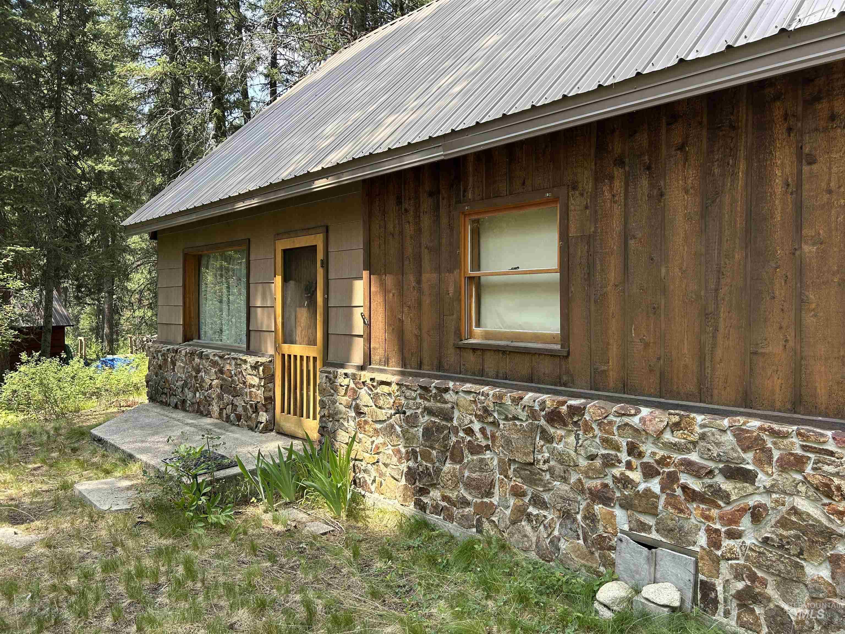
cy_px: 317
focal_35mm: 26
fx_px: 635
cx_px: 422
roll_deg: +0.2
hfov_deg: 67.3
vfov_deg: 53.1
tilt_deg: +0.5
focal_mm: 5.7
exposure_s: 1/650
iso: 50
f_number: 1.5
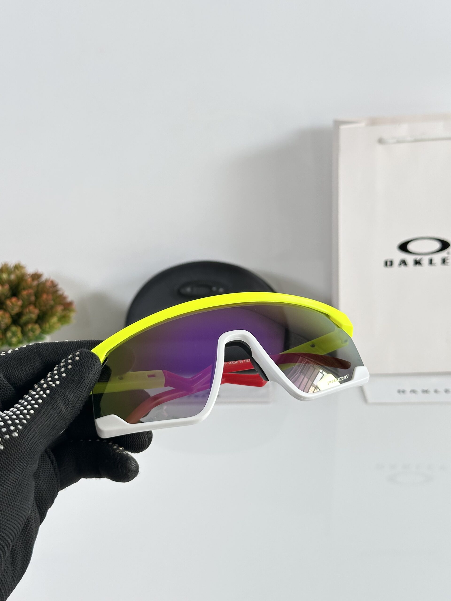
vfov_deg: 39.7
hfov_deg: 30.3
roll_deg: +0.9
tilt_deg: -21.6
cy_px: 300
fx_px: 834
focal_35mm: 48
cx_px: 226
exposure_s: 1/121
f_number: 1.78
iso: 64
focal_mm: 6.86
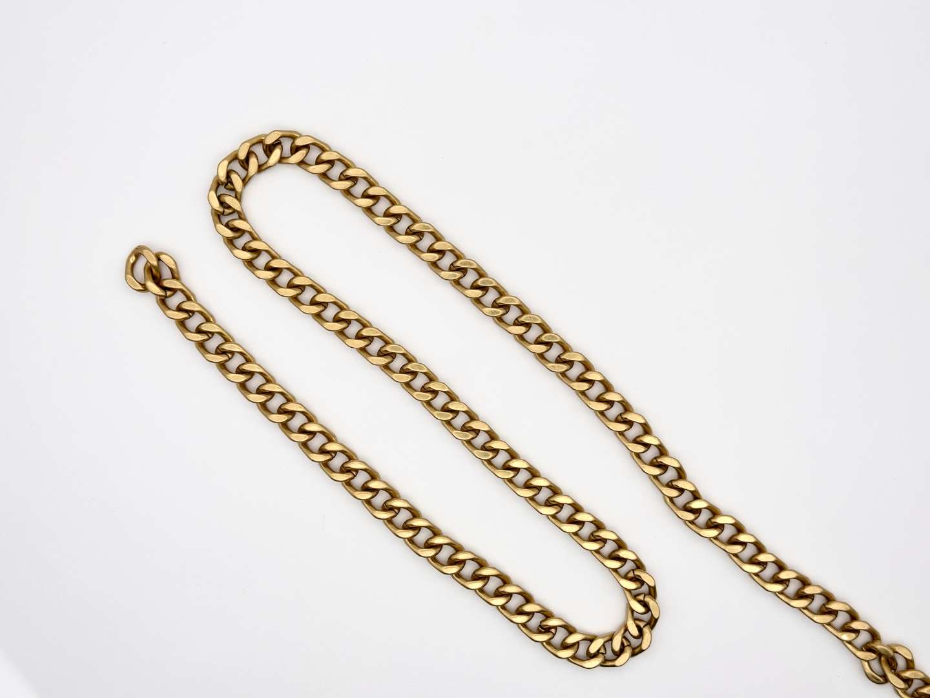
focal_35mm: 48
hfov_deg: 39.7
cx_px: 465
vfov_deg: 30.3
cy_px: 349
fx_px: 1290
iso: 64
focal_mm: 6.86
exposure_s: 1/1145
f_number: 1.78
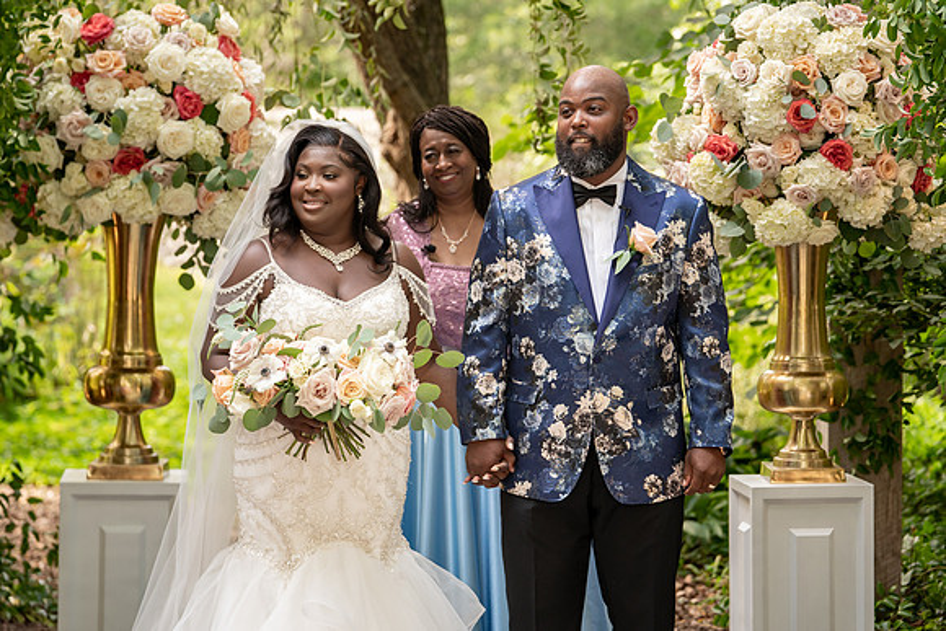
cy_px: 286
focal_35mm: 122
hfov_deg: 16.8
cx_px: 444
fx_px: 3198
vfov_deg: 11.3
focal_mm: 110
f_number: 4
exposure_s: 1/200
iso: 640
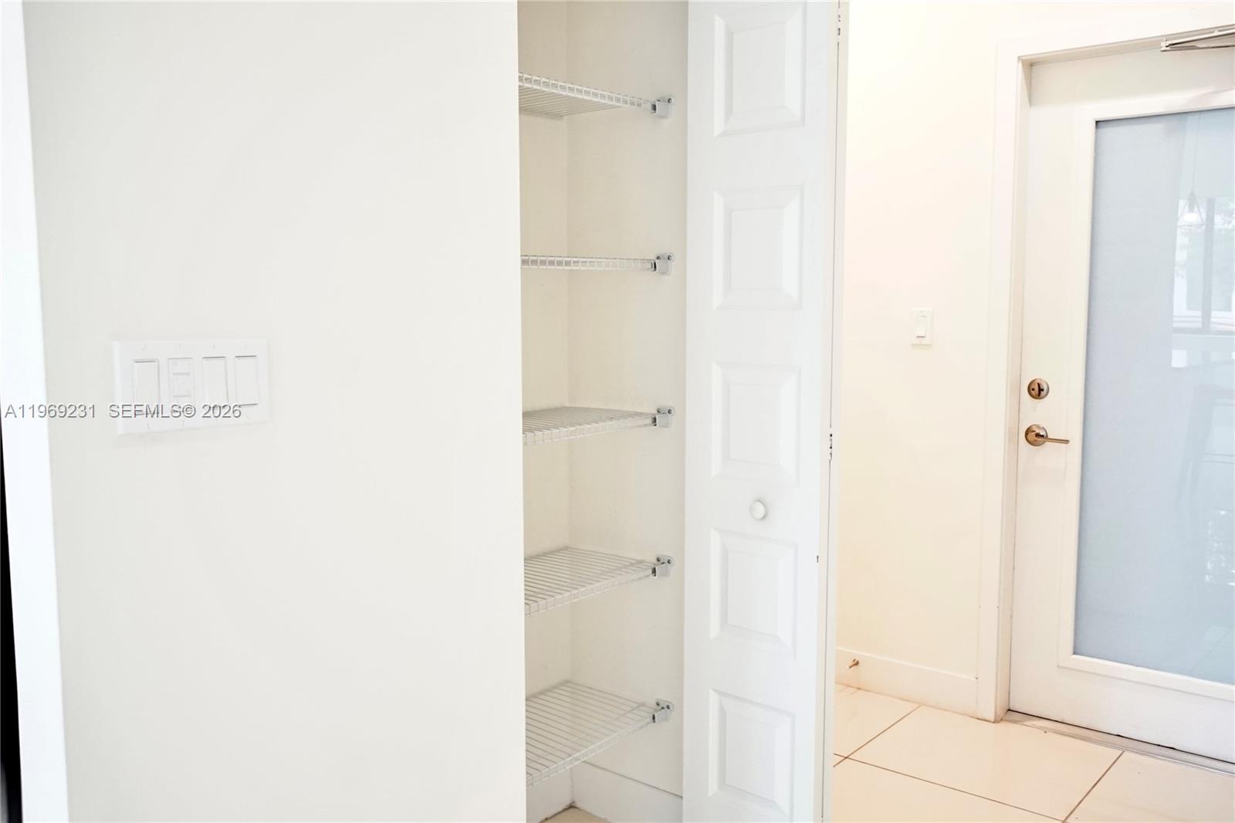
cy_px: 412
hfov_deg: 60.3
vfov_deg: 42.3
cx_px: 618
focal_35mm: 31
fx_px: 1063
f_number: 4
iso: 2000
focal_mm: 21
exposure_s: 1/60
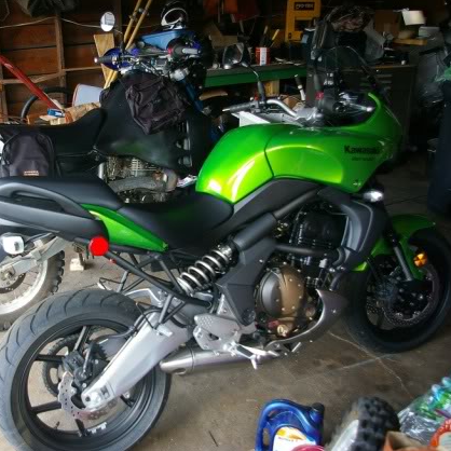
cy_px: 226
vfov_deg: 47.2
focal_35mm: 35
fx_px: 516
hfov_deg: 46.1
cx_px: 133
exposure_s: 1/45
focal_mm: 18
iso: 400
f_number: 4
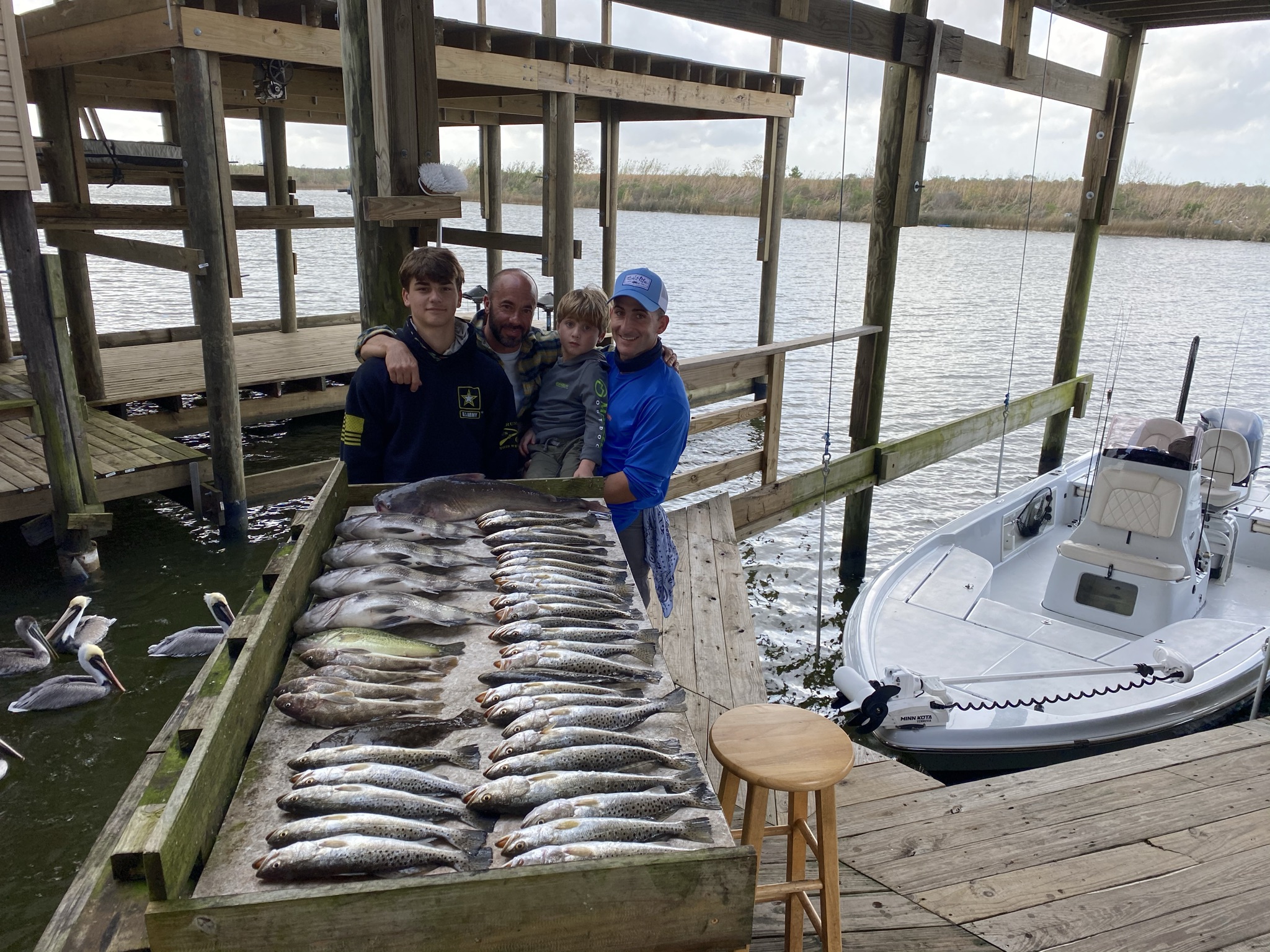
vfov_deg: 53.1
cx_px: 635
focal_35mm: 26
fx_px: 954
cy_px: 476
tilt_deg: -15.7
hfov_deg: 67.3
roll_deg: -1.5
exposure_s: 1/499
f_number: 1.8
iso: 32
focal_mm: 4.25
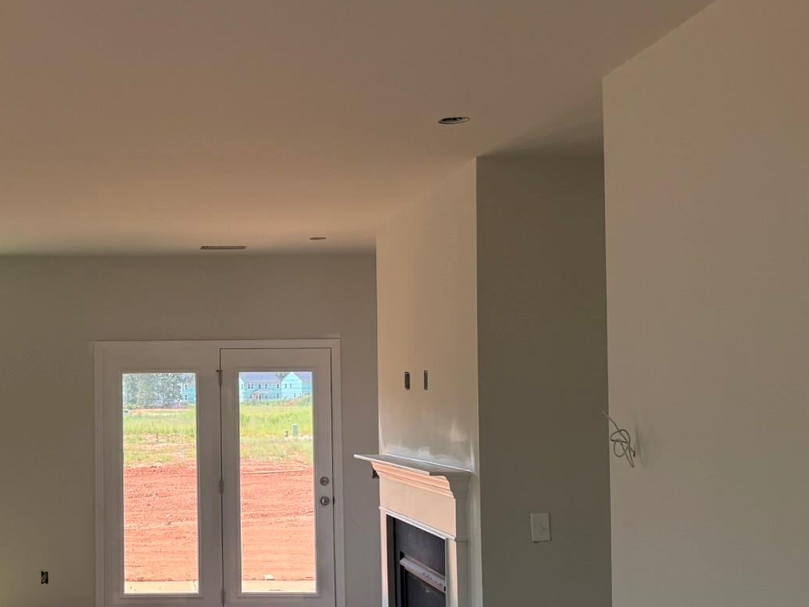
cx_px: 136
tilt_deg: +1.8
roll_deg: +0.9
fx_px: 1122
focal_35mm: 48
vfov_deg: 30.2
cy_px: 370
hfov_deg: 37.9
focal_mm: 6.76
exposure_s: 1/593
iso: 100
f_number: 1.78
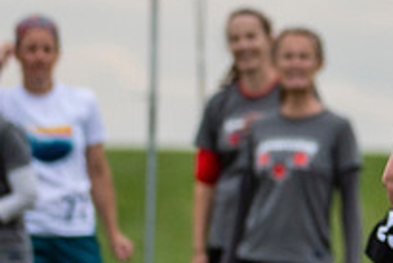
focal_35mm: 1678
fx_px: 18344
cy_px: 82
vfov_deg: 0.8
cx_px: 524
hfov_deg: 1.2
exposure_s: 1/1000
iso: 180
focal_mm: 200
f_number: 4
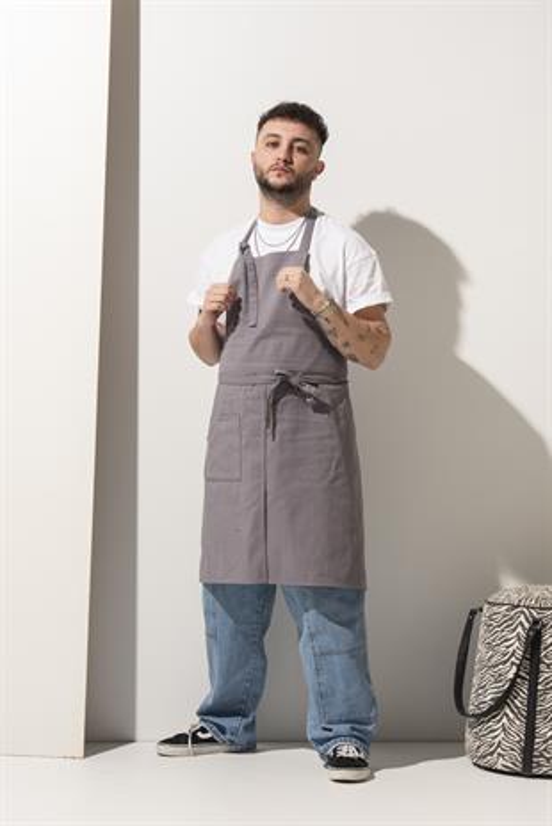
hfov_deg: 13.1
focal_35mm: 105
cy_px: 413
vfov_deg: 19.4
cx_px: 276
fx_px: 2411
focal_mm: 105
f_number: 13
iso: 160
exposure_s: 1/160
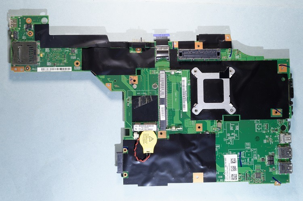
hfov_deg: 59.6
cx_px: 152
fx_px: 265
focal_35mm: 32
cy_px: 100
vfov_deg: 41.6
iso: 100
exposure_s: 1/4
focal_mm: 21
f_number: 8
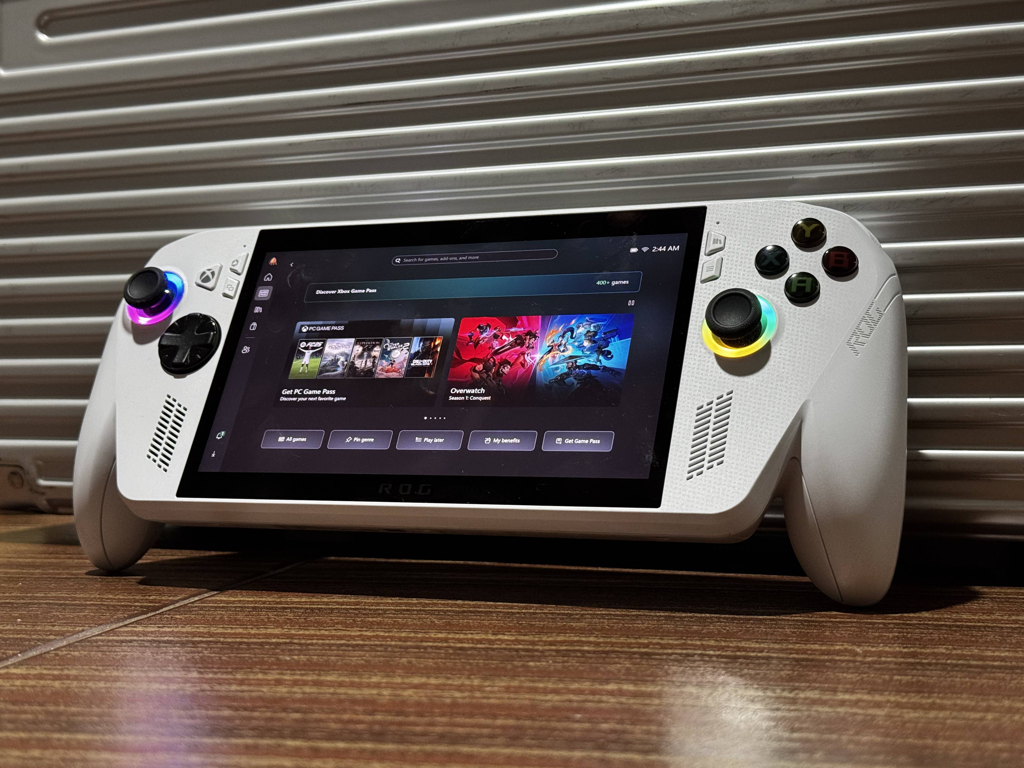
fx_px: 1449
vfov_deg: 29.7
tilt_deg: -1.0
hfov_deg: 38.9
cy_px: 391
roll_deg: +0.2
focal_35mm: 49
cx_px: 516
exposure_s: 1/40
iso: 400
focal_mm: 6.76
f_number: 1.78
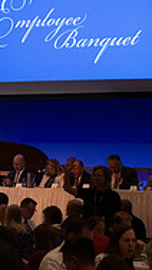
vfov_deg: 11.5
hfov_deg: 6.4
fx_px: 1337
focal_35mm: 187
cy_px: 141
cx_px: -89
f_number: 4
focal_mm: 58
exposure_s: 1/200
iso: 3200
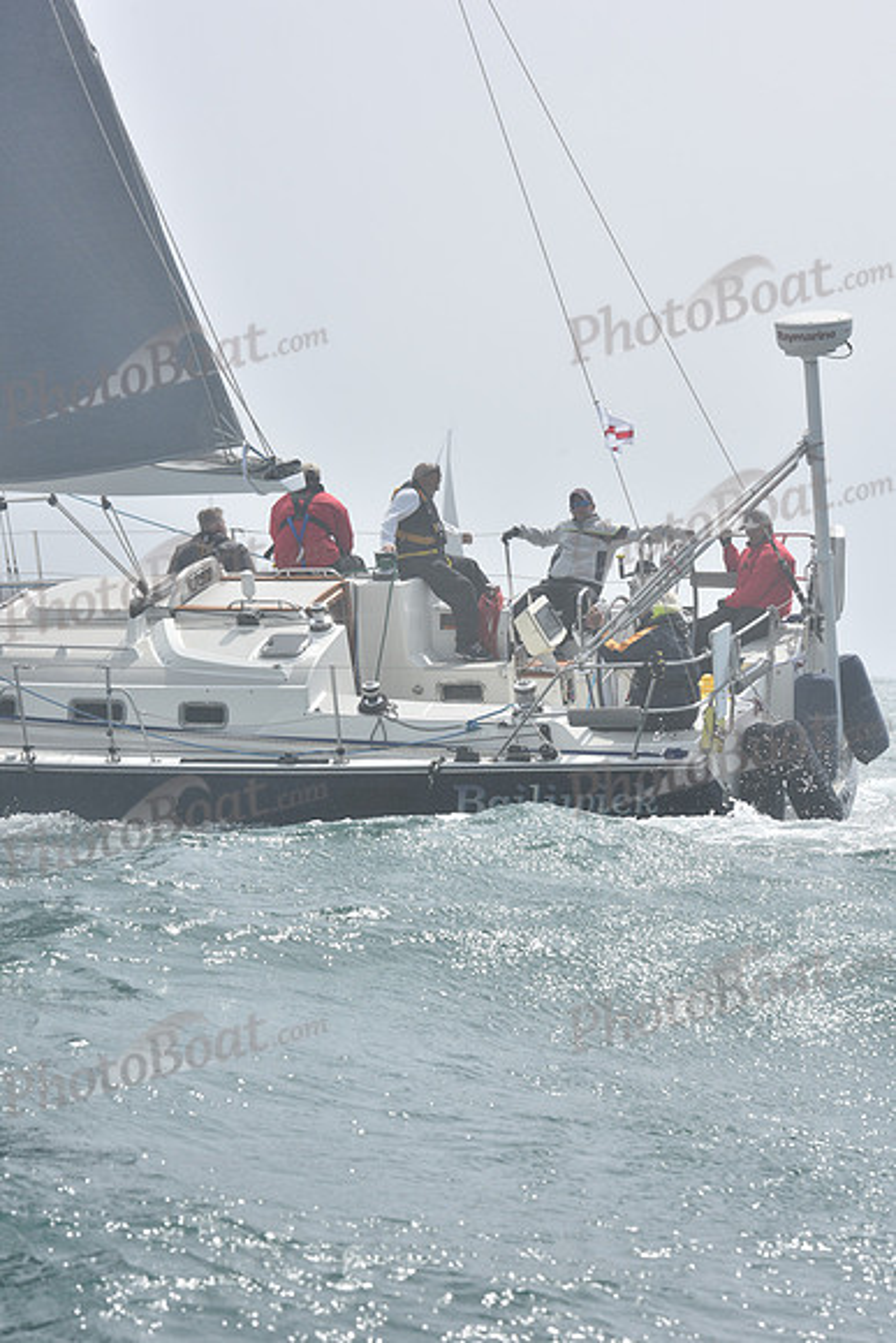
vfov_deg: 20.8
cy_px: 672
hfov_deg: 14.0
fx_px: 3656
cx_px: 448
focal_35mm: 98
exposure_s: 1/800
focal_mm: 98
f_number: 13
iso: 320
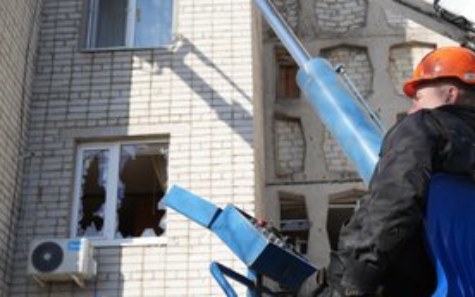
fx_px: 764
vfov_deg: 22.0
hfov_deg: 34.4
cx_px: 281
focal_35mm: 59
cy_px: 183
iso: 100
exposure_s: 1/250
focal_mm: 40
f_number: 7.1
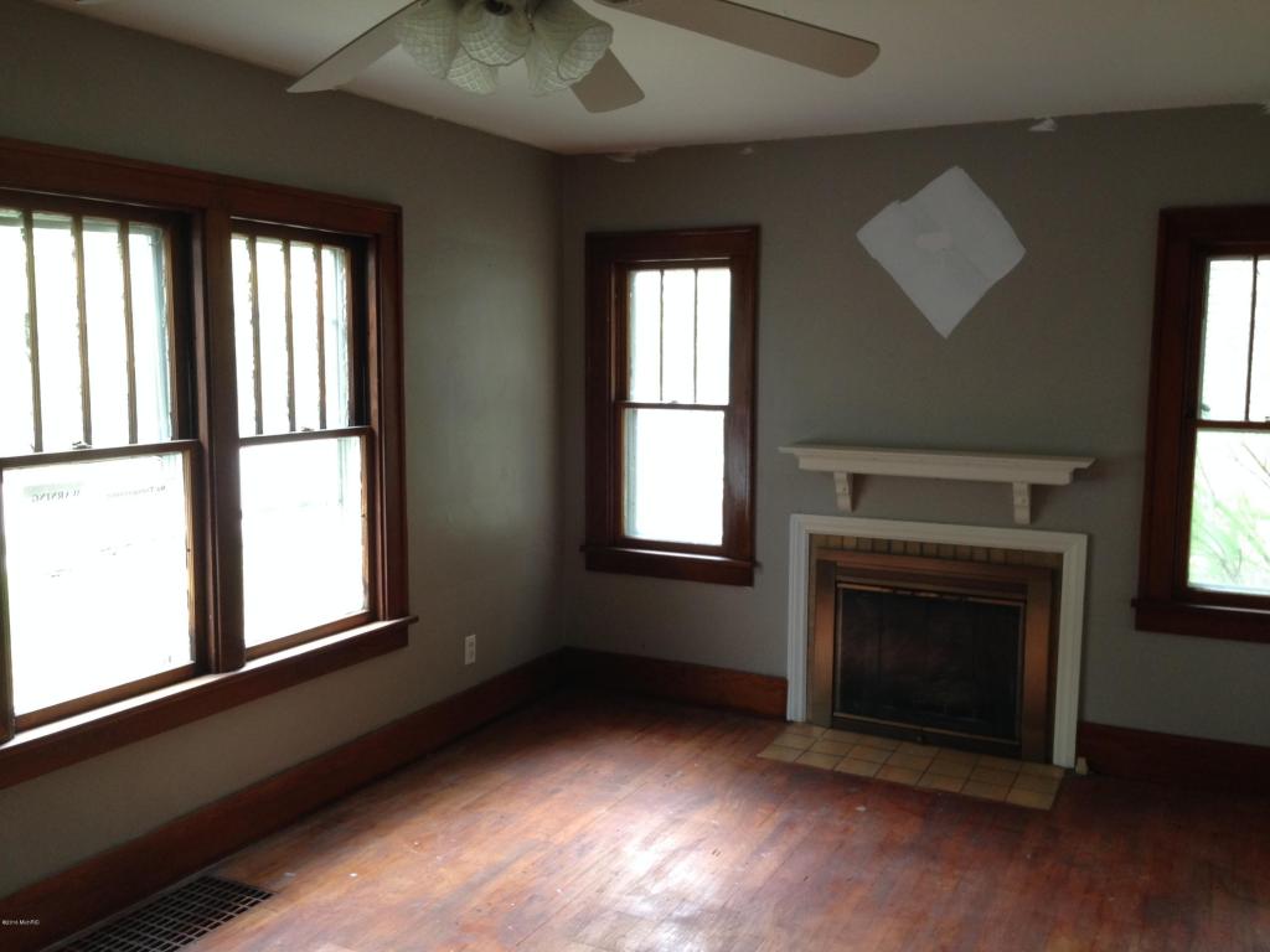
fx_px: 1211
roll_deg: +0.3
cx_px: 635
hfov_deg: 55.4
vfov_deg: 42.9
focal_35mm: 33
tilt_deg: -7.5
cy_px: 476
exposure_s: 1/20
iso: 80
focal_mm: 4.12
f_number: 2.4
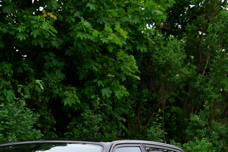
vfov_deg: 7.9
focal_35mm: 172
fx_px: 1089
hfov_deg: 11.9
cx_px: 46
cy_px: 174
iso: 400
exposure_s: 1/160
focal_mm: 50
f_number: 6.3
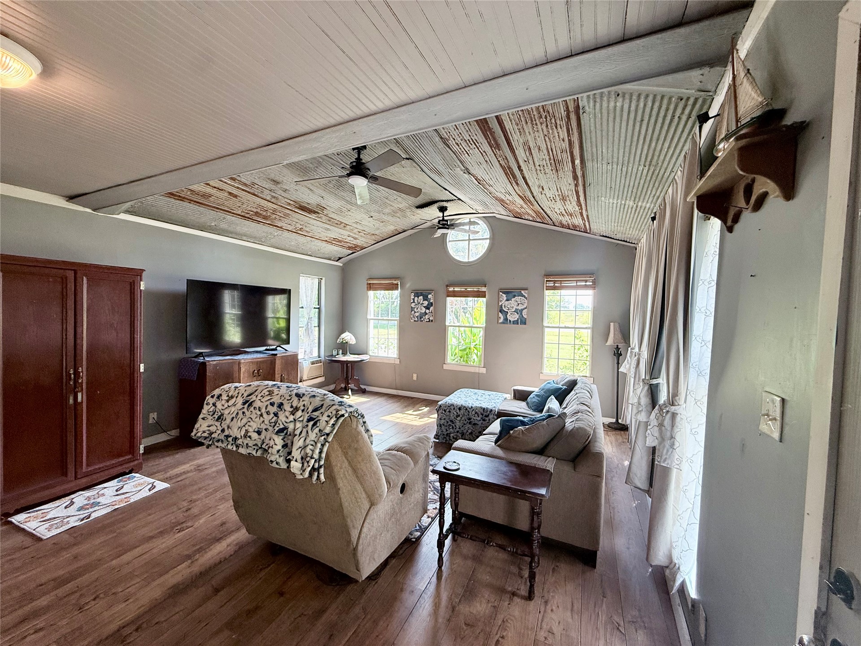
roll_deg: -1.1
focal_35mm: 14
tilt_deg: -1.7
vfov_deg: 85.7
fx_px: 348
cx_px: 430
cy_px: 323
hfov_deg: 102.1
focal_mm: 2.22
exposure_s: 1/102
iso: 100
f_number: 2.2
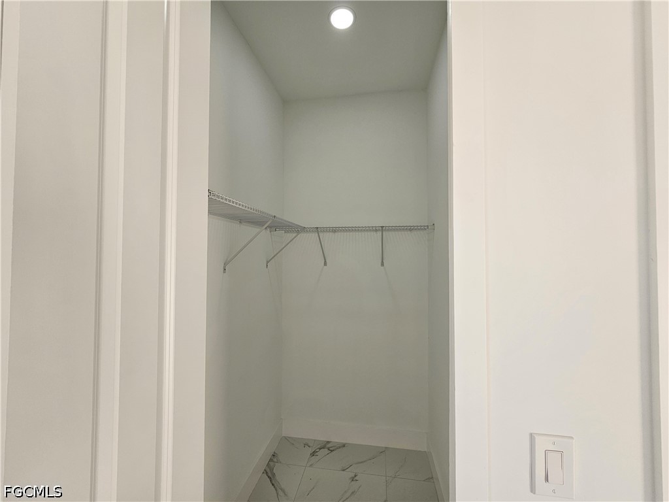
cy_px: 251
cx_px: 334
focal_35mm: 13
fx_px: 251
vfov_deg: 89.9
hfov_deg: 106.2
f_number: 2.2
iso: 50
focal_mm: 2.2
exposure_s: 1/169
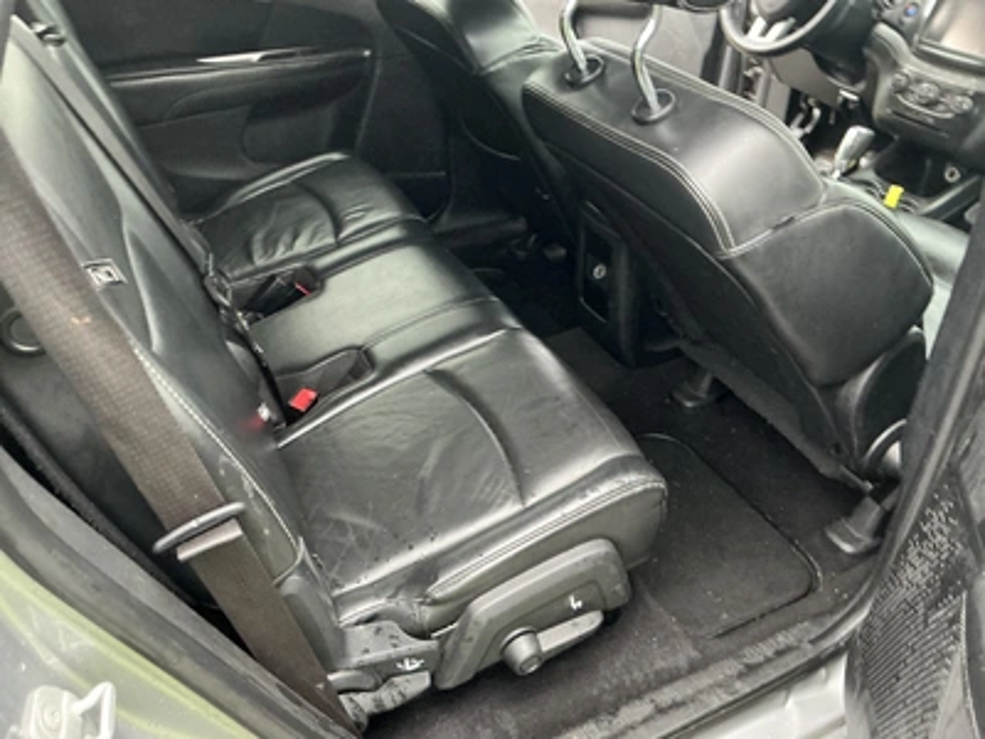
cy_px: 370
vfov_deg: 49.7
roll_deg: +1.4
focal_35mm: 28
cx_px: 492
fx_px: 797
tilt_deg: -33.1
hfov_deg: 63.4
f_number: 1.8
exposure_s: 1/32
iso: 320
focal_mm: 3
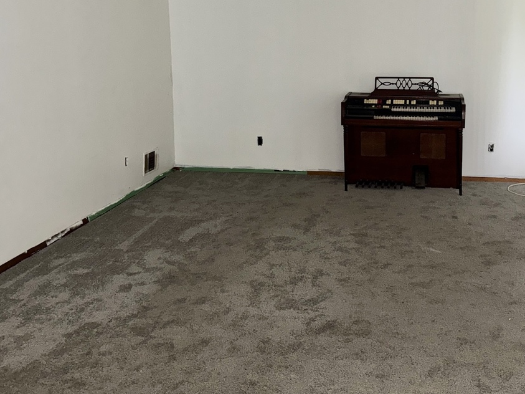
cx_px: 339
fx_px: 622
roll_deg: -0.7
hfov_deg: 45.3
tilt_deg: -5.7
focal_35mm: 41
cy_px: 103
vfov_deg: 34.5
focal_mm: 6.76
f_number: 1.78
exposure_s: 1/11
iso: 160
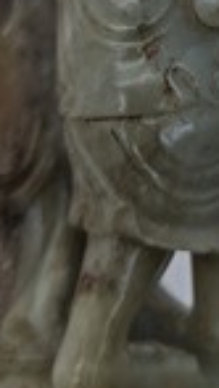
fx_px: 731
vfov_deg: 28.4
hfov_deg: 16.9
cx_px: 186
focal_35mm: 71
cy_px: 26
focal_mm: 6.81
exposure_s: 1/241
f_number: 1.85
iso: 123
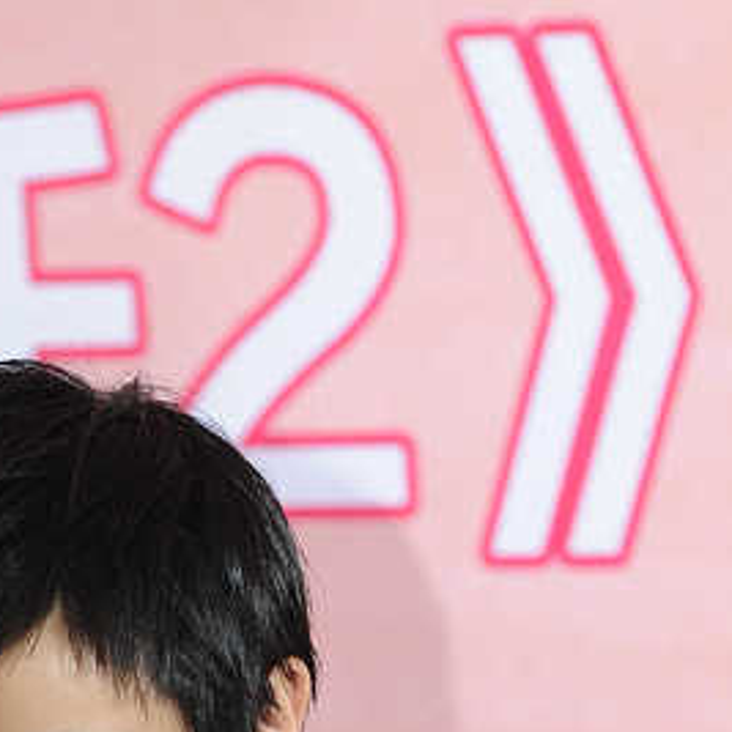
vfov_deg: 4.4
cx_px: 241
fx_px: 9330
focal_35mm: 390
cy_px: 1313
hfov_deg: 4.5
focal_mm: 102
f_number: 4.5
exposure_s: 1/250
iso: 1600
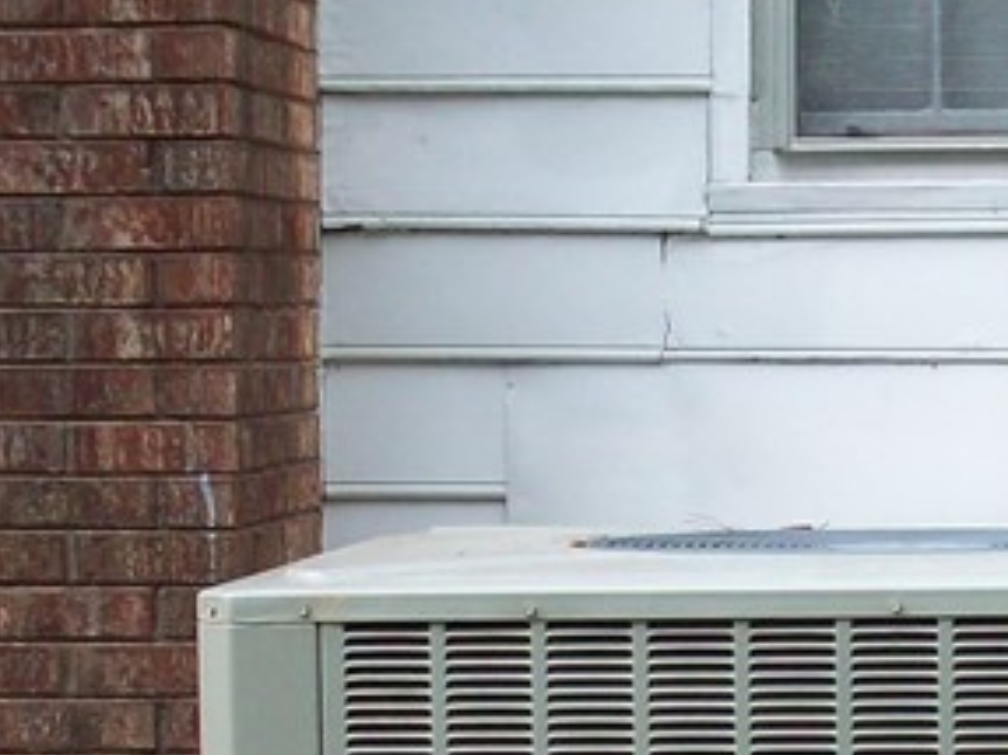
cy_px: 801
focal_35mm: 132
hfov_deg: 14.8
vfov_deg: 11.1
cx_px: 829
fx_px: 3842
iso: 80
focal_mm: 6.2
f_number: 2.8
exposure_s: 1/161
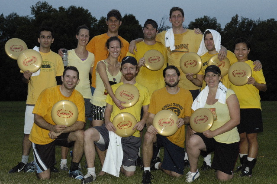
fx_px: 438
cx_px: 138
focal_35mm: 57
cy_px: 92
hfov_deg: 35.1
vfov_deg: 23.7
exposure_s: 1/90
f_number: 6.7
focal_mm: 38
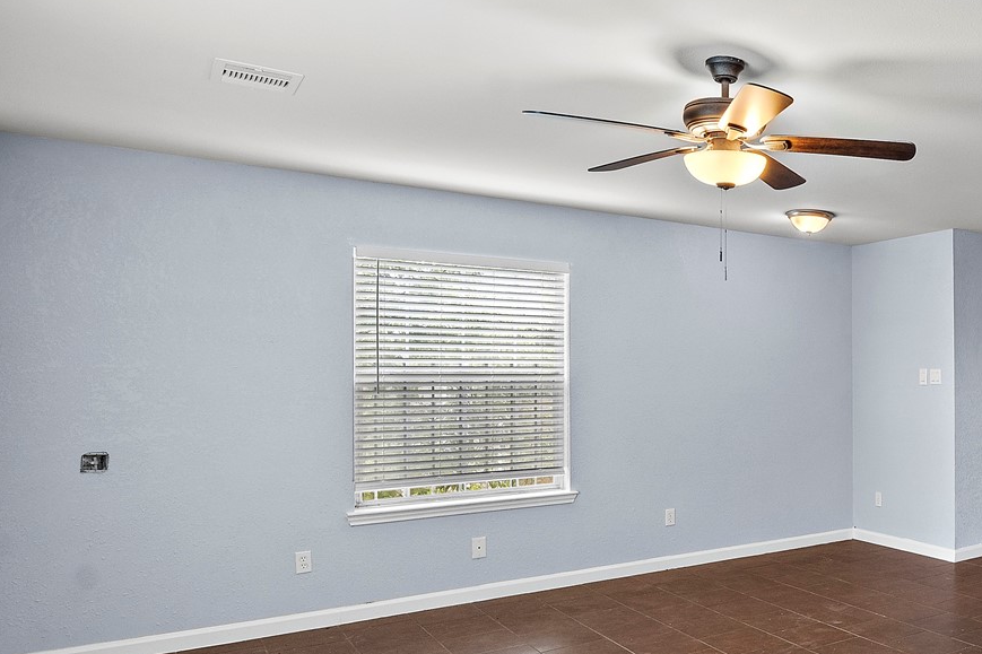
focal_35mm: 30
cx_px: 895
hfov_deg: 53.6
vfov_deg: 43.5
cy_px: 368
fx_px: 818
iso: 640
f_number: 8
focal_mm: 12
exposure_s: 1/2
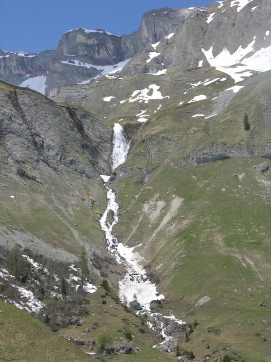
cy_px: 181
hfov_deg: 19.9
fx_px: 772
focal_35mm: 74
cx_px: 136
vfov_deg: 26.3
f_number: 6
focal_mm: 18.8
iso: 50
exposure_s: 1/279
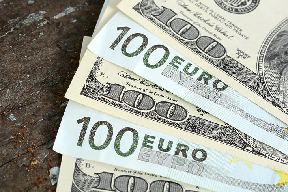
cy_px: 96
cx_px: 144
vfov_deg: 8.7
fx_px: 1260
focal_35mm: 158
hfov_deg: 13.0
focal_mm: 105
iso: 100
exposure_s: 1/15
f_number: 16
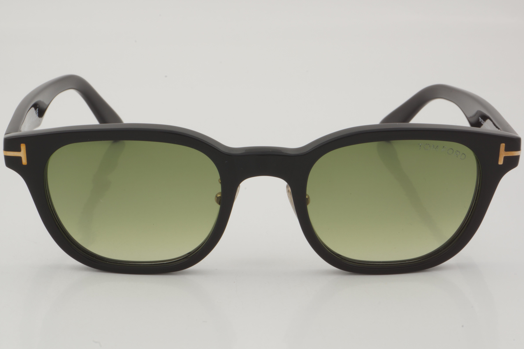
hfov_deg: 24.6
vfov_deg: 16.6
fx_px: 1201
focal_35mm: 82
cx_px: 262
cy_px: 174
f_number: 32
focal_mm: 55
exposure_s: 1/3
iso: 100
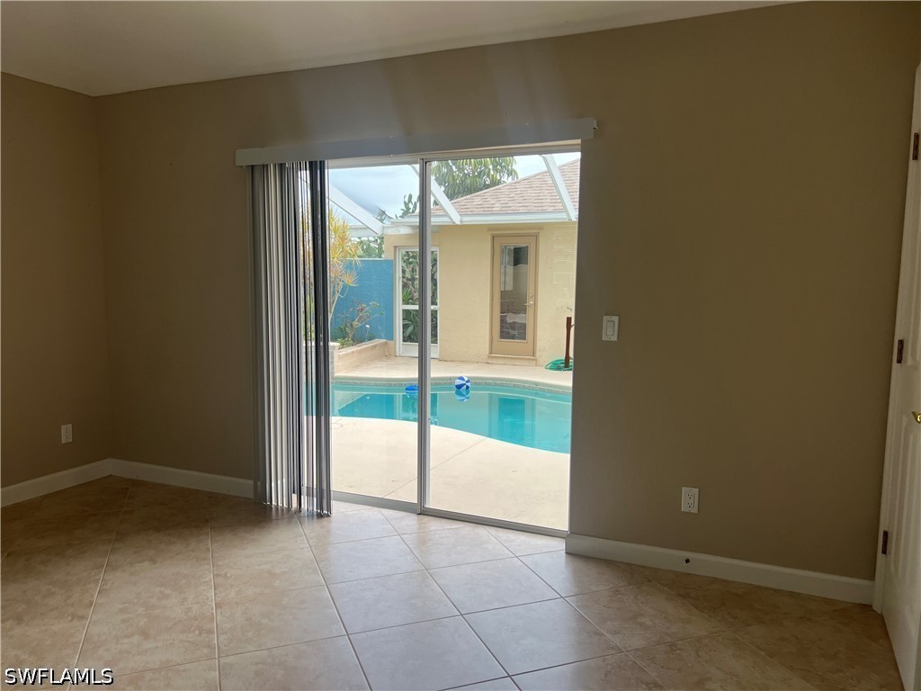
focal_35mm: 26
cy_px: 346
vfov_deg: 53.1
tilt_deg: -7.2
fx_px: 692
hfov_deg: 67.3
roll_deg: -0.4
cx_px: 460
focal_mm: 5.7
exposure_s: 1/282
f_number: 1.5
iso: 40
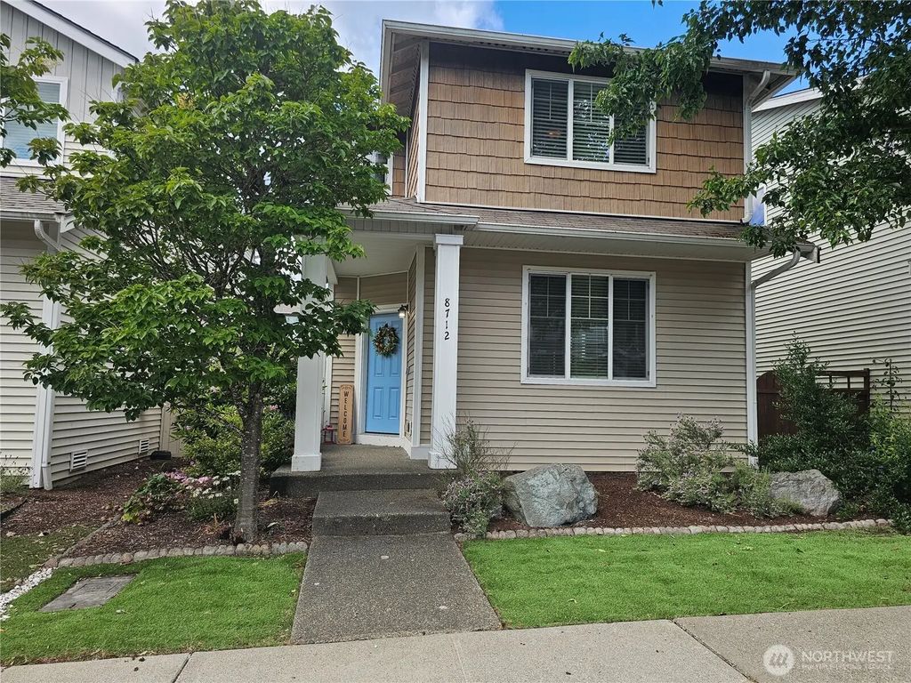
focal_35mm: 23
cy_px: 342
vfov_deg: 58.9
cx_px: 456
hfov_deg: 73.9
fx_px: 605
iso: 20
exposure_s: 1/392
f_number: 1.7
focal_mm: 6.3
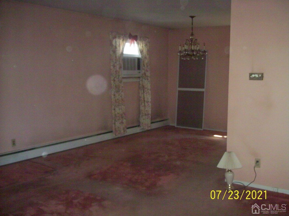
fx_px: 301
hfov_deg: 51.4
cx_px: 144
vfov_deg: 39.7
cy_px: 108
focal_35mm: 36
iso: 160
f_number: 2.7
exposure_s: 1/64
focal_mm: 6
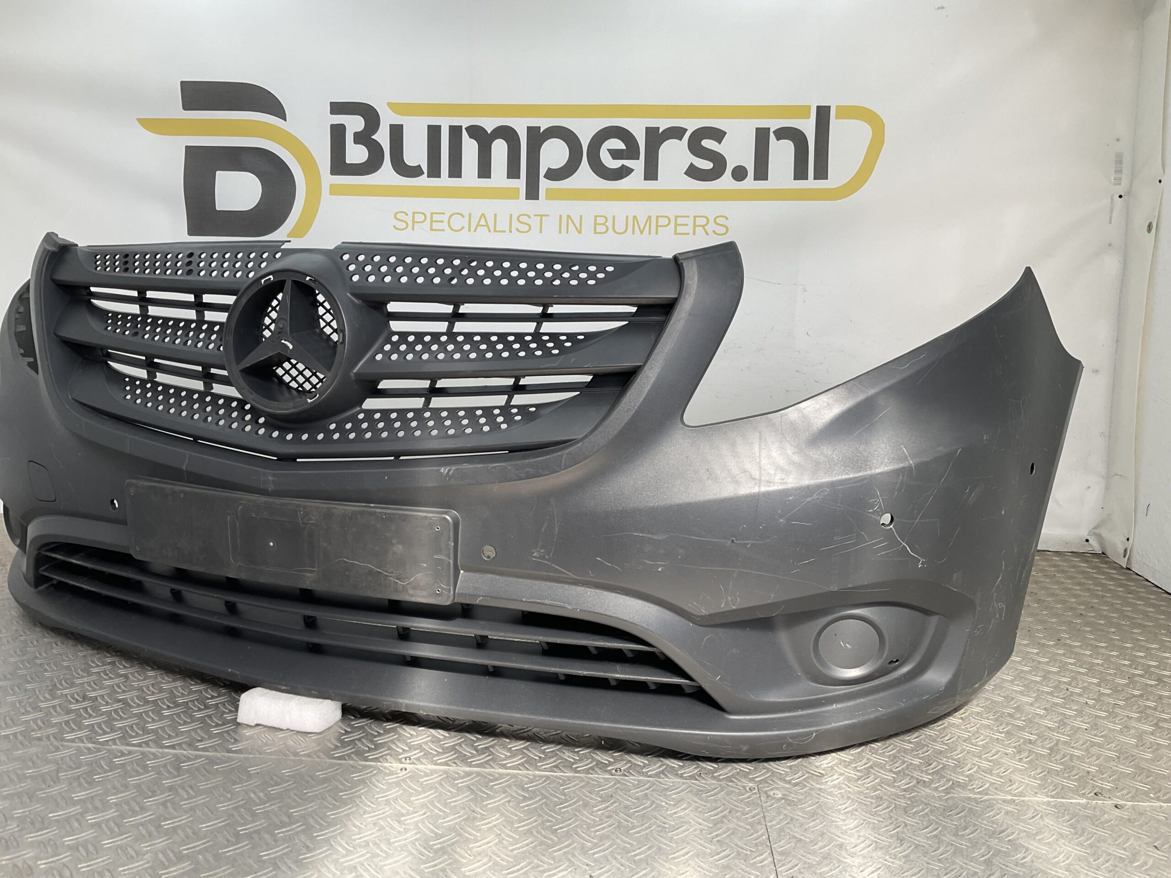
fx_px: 981
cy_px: 439
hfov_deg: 61.7
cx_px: 586
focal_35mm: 29
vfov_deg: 48.2
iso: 16
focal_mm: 3
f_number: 1.8
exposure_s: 1/171
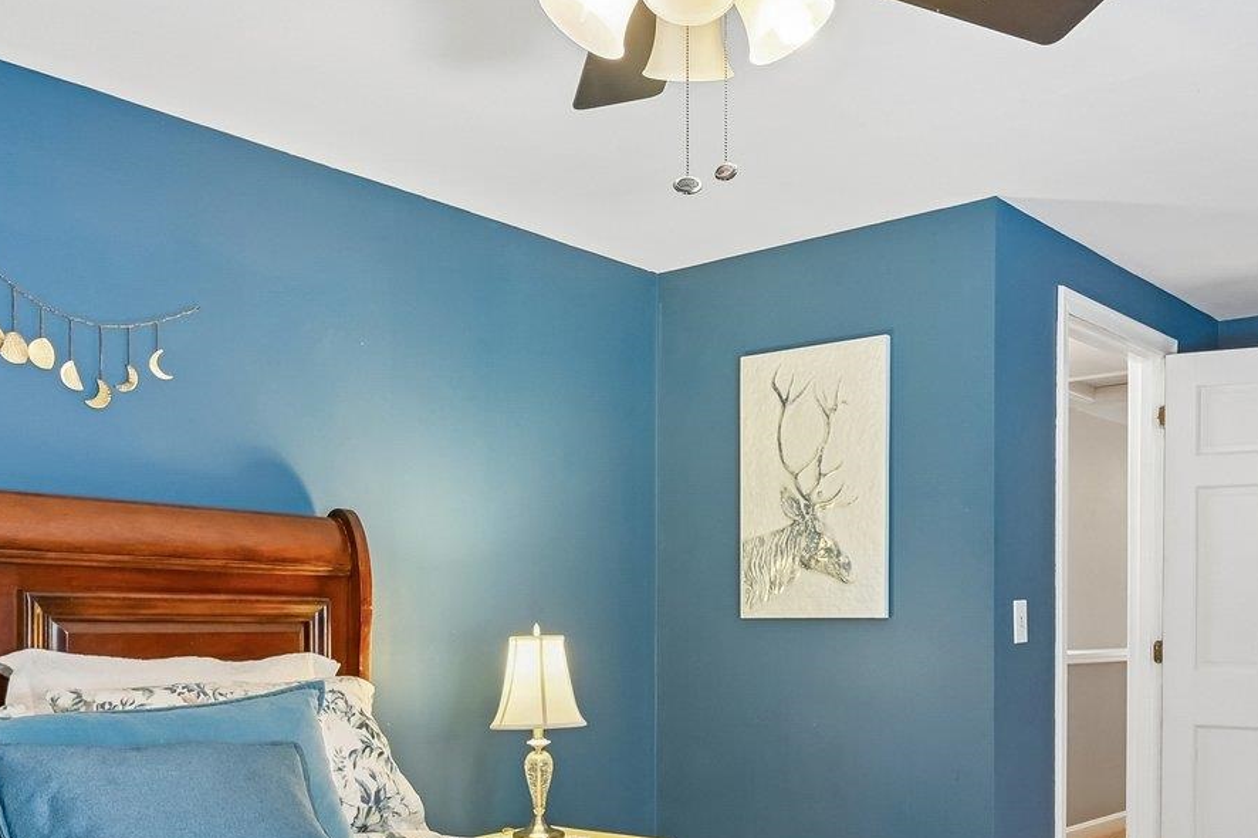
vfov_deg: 35.2
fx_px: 1292
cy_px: 623
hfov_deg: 51.5
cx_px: 757
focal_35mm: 37
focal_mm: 16
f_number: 8
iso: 400
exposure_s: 1/5
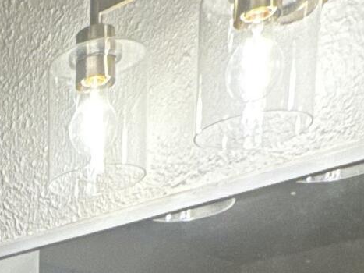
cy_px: 714
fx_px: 946
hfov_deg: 19.4
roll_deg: +0.5
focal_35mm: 90
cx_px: -162
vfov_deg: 12.0
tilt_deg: -12.3
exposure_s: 1/120
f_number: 2.2
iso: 125
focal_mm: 2.22
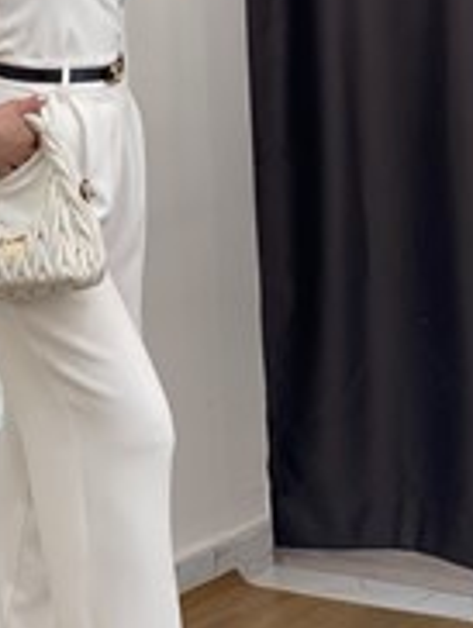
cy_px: 216
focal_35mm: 118
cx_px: -3
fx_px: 2145
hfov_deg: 12.4
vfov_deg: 16.6
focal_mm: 6
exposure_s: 1/100
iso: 50
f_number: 2
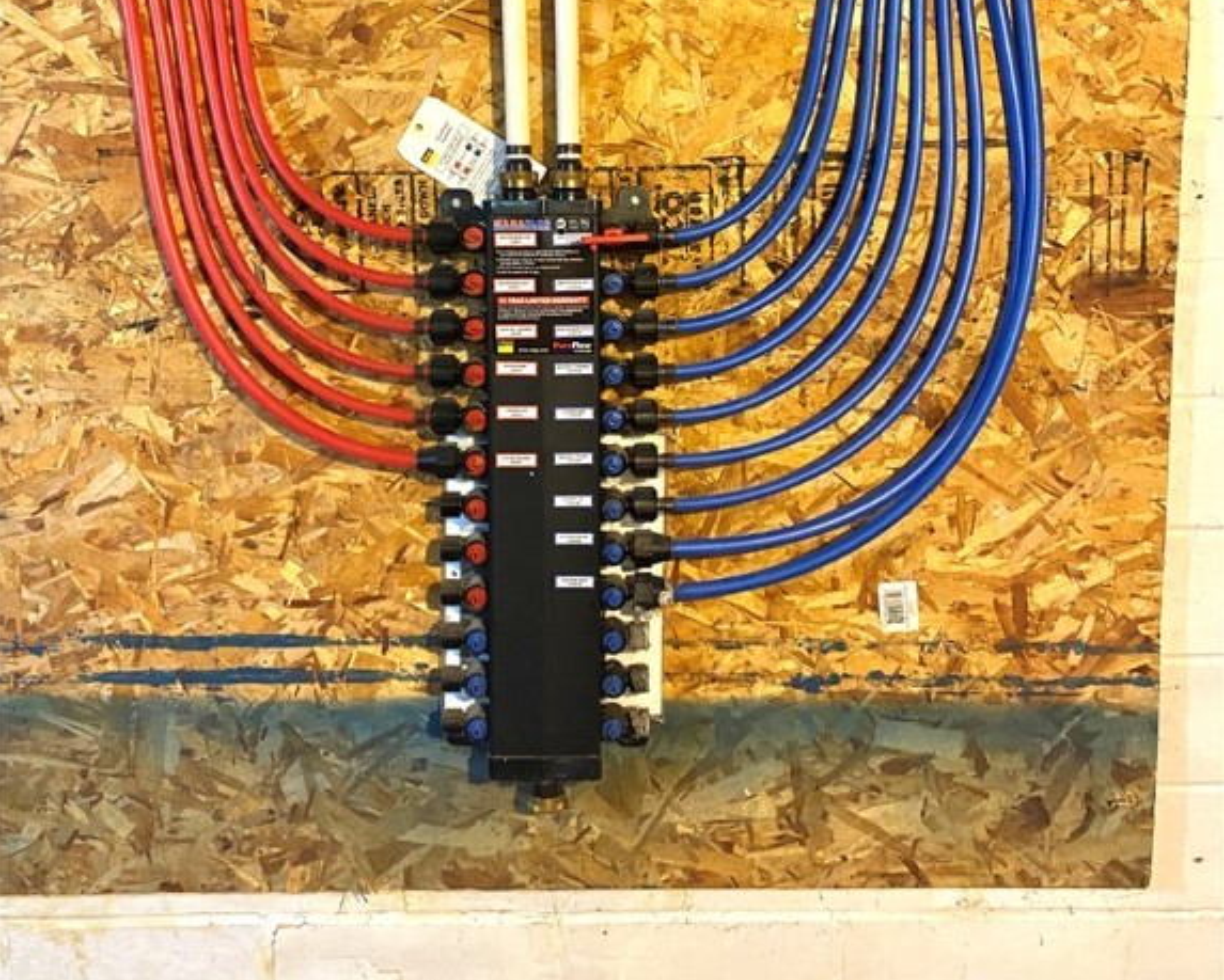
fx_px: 1232
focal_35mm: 34
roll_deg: +1.8
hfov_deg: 52.8
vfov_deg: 42.9
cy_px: 348
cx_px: 611
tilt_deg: -3.5
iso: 500
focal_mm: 4.25
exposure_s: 1/40
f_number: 1.8
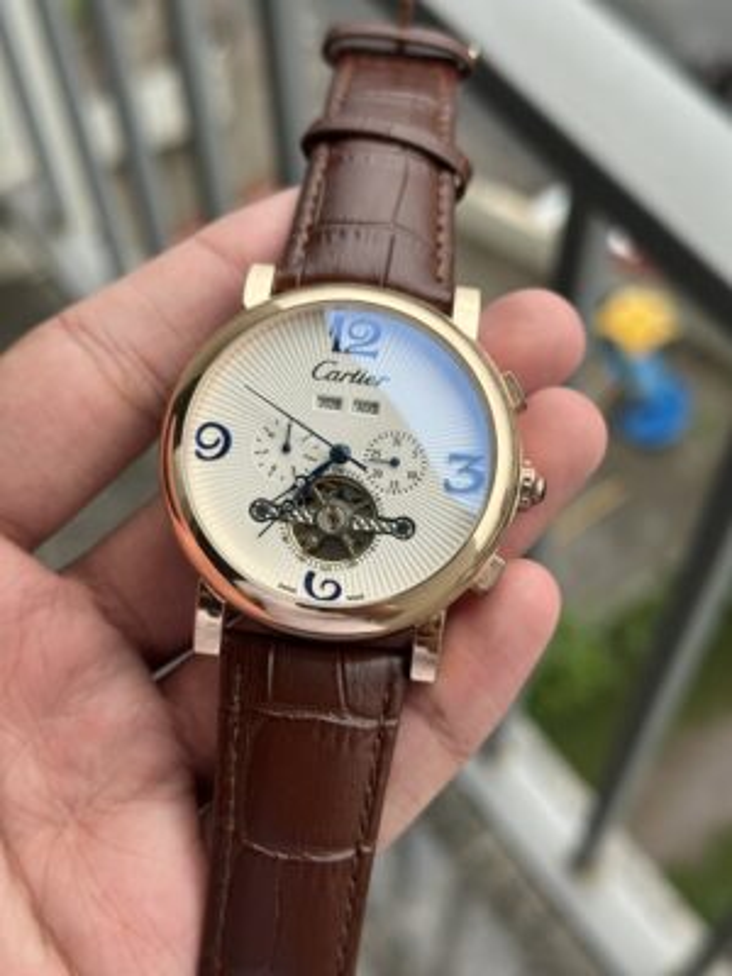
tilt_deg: -60.4
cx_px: 366
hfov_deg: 30.3
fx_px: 1353
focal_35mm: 48
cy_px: 488
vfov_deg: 39.7
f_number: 1.78
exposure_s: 1/850
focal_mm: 6.86
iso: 64
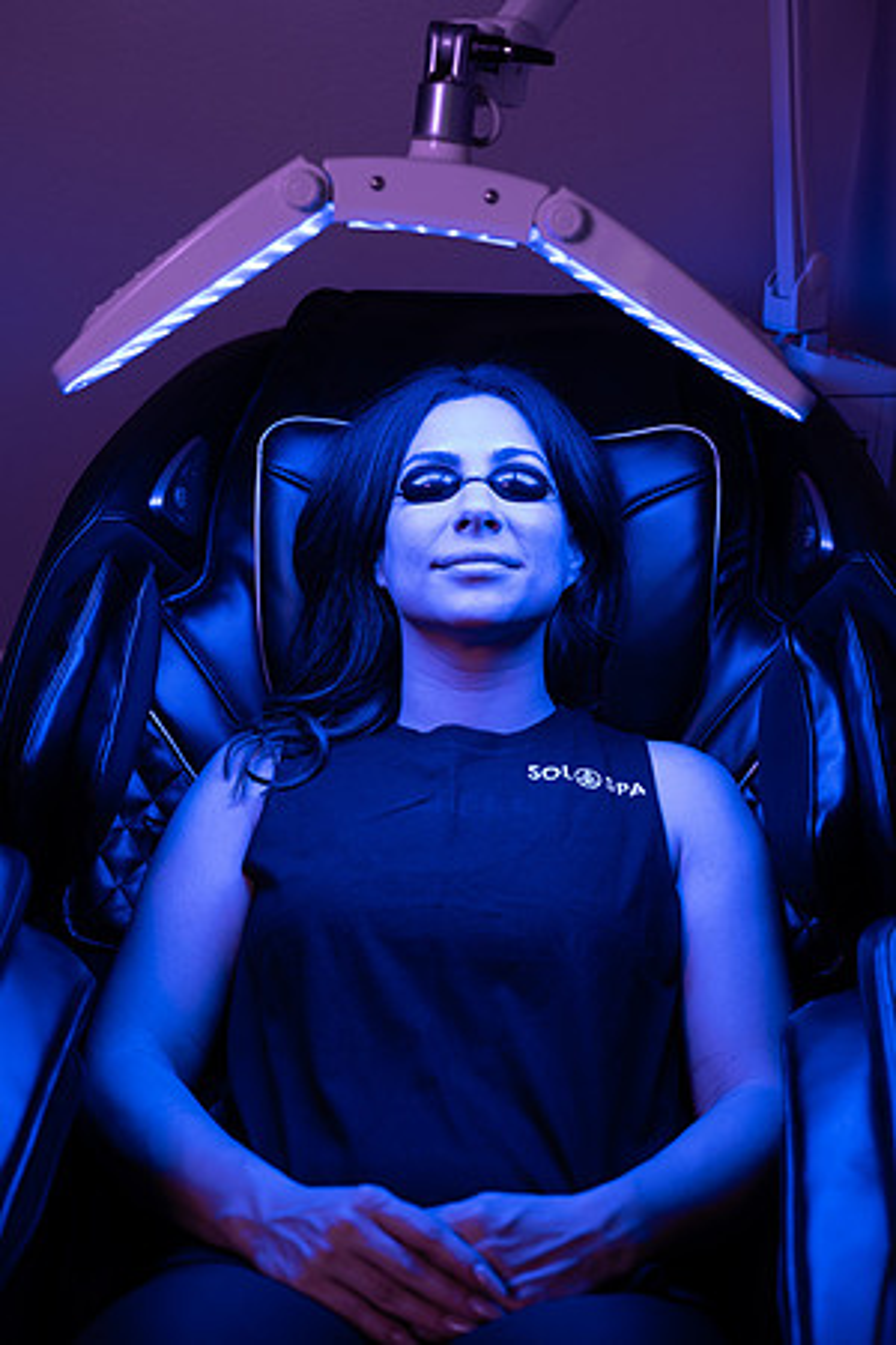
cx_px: 448
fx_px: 1867
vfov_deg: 39.6
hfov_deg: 27.0
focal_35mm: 50
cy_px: 672
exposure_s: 1/50
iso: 200
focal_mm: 50
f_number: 3.5
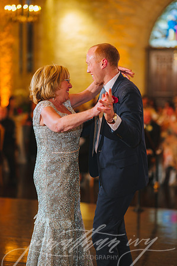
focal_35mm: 85
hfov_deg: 16.0
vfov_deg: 23.9
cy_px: 133
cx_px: 88
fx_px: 628
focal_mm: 85
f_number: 2
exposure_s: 1/125
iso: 1600
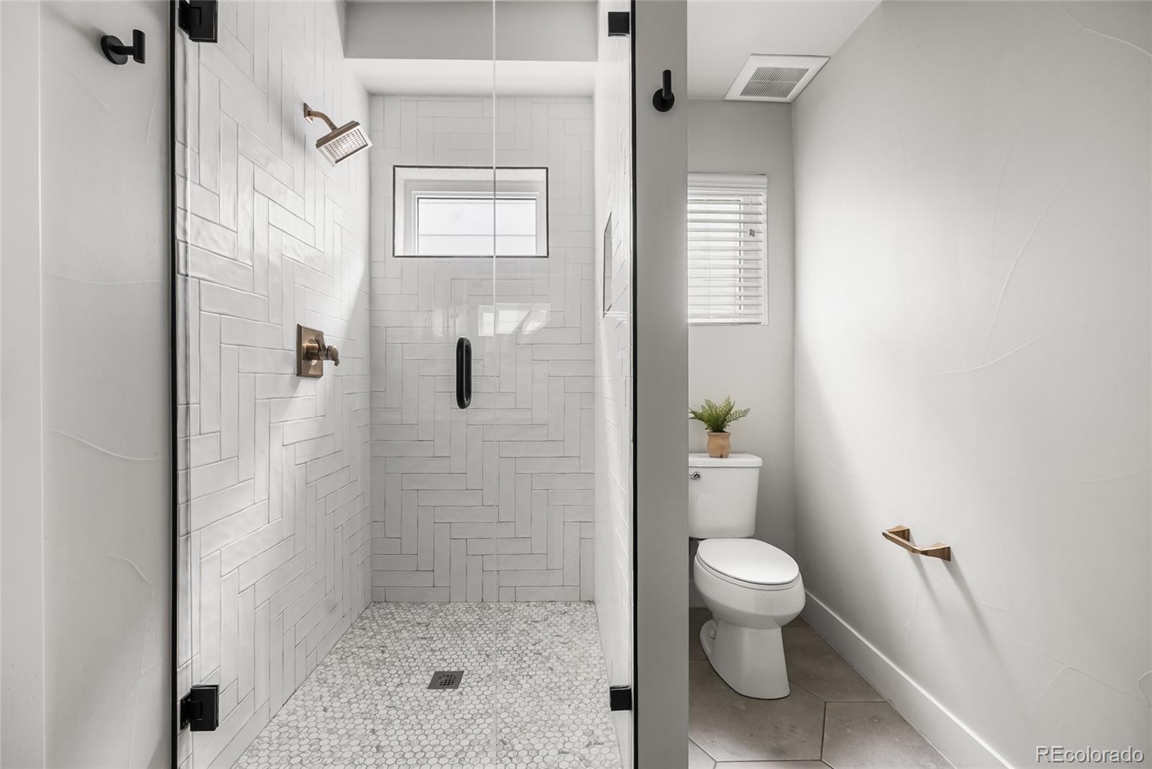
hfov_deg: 96.7
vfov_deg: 73.8
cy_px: 384
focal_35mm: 16
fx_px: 512
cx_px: 576
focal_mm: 16
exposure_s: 2.5
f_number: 8
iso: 200
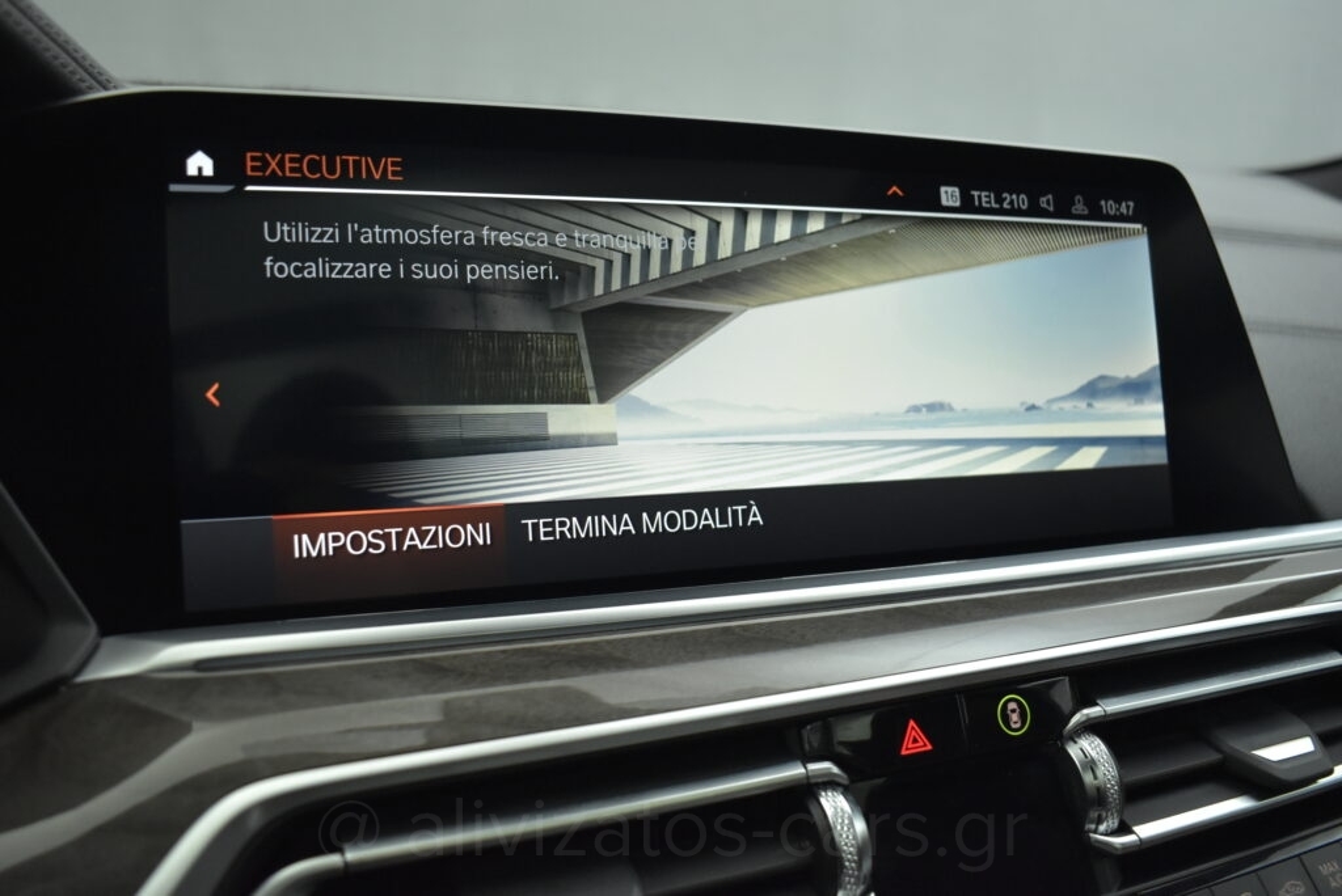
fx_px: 1175
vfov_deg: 41.8
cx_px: 671
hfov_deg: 59.5
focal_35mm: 32
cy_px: 448
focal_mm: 21
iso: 1600
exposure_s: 1/100
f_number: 3.8
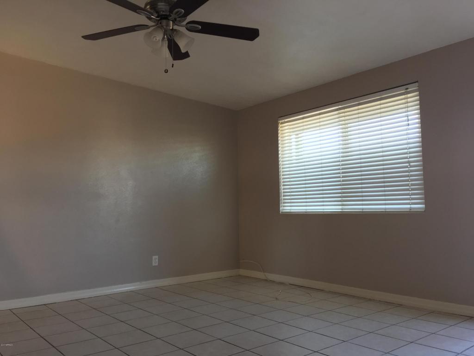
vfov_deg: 48.2
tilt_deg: +6.1
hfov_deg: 61.7
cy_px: 178
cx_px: 237
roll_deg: +0.0
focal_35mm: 29
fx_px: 397
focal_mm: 4.15
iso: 80
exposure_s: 1/30
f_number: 2.2
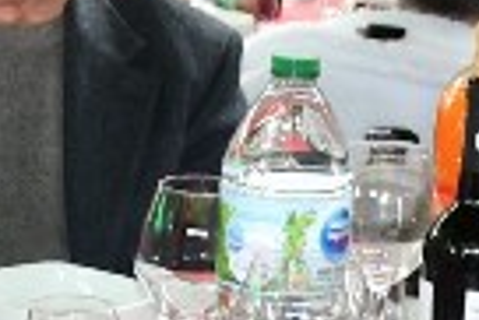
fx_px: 2704
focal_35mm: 203
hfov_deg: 10.1
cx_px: 444
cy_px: 411
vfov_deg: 6.7
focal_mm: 18
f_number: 3.5
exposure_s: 1/60
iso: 720
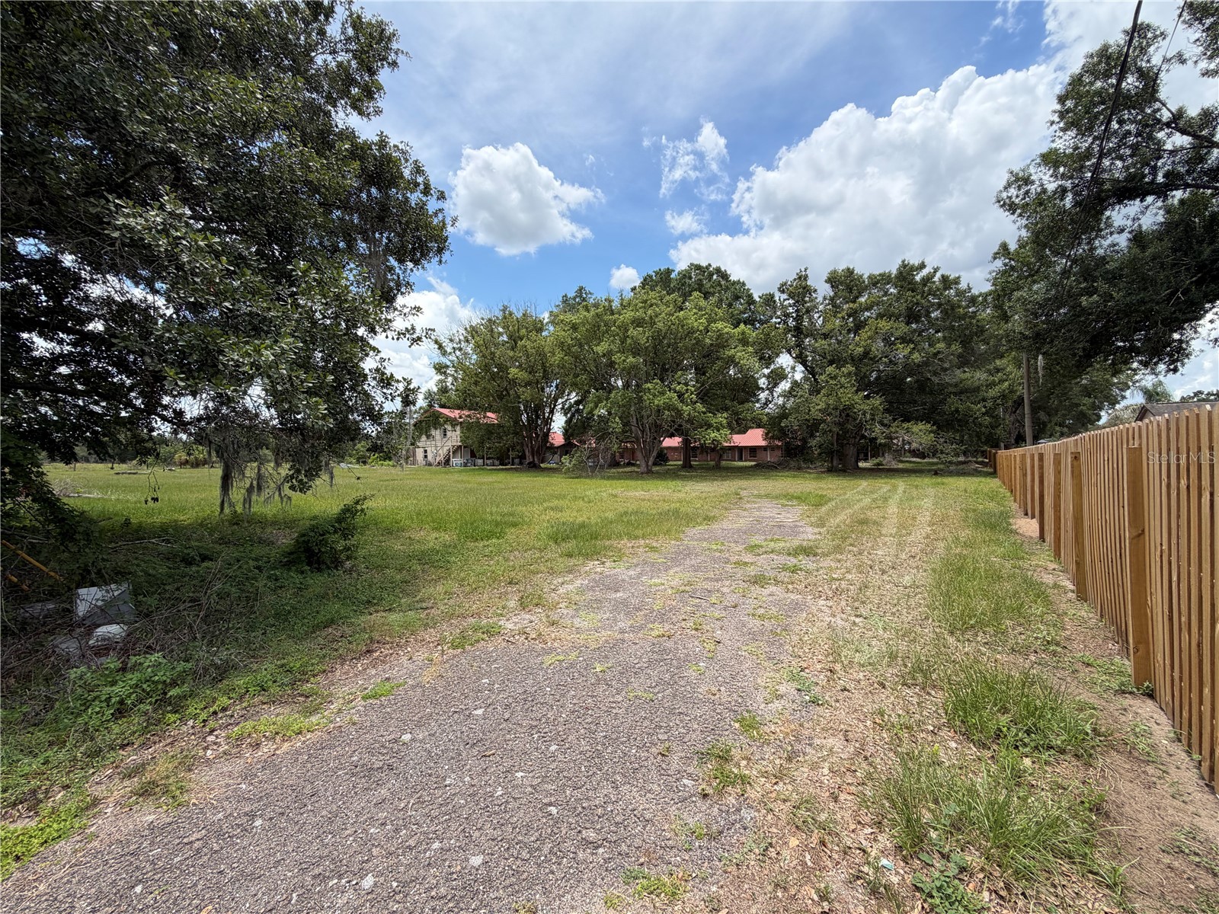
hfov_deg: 102.1
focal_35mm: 14
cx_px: 610
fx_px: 493
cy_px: 457
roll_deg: +0.7
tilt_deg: +0.4
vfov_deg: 85.7
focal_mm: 2.22
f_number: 2.2
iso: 25
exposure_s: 1/770
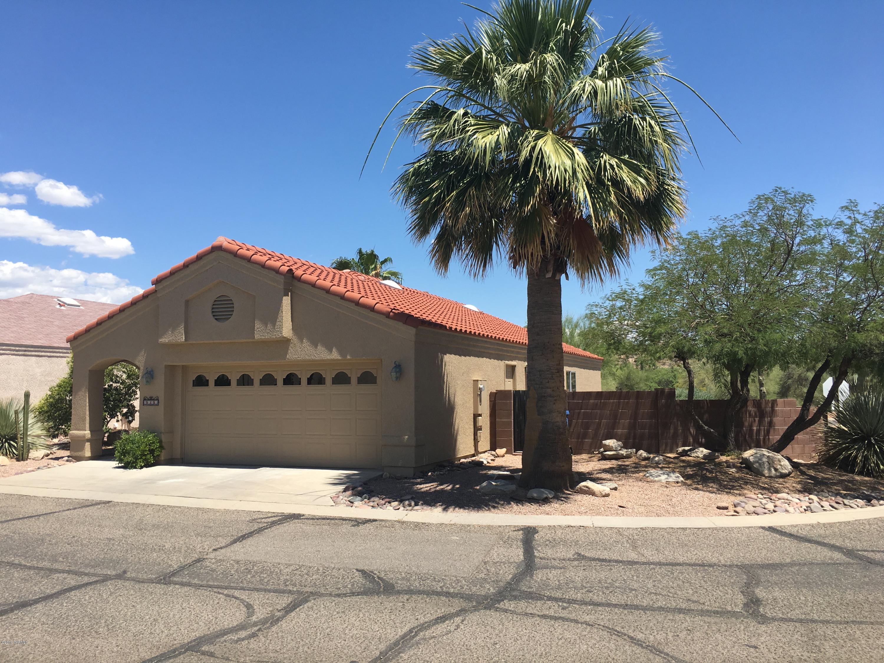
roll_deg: +0.8
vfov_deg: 48.2
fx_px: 741
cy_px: 332
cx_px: 442
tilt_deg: +4.9
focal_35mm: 29
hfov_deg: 61.7
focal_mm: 4.15
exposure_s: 1/1350
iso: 25
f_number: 2.2
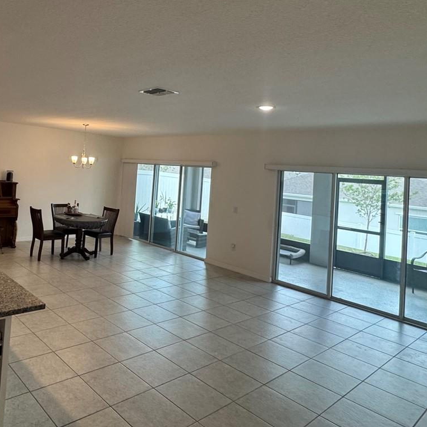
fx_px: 363
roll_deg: -3.4
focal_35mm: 26
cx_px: 102
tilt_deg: +2.4
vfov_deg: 59.9
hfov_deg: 57.5
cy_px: 153
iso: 200
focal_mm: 2.22
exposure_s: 1/120
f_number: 2.2
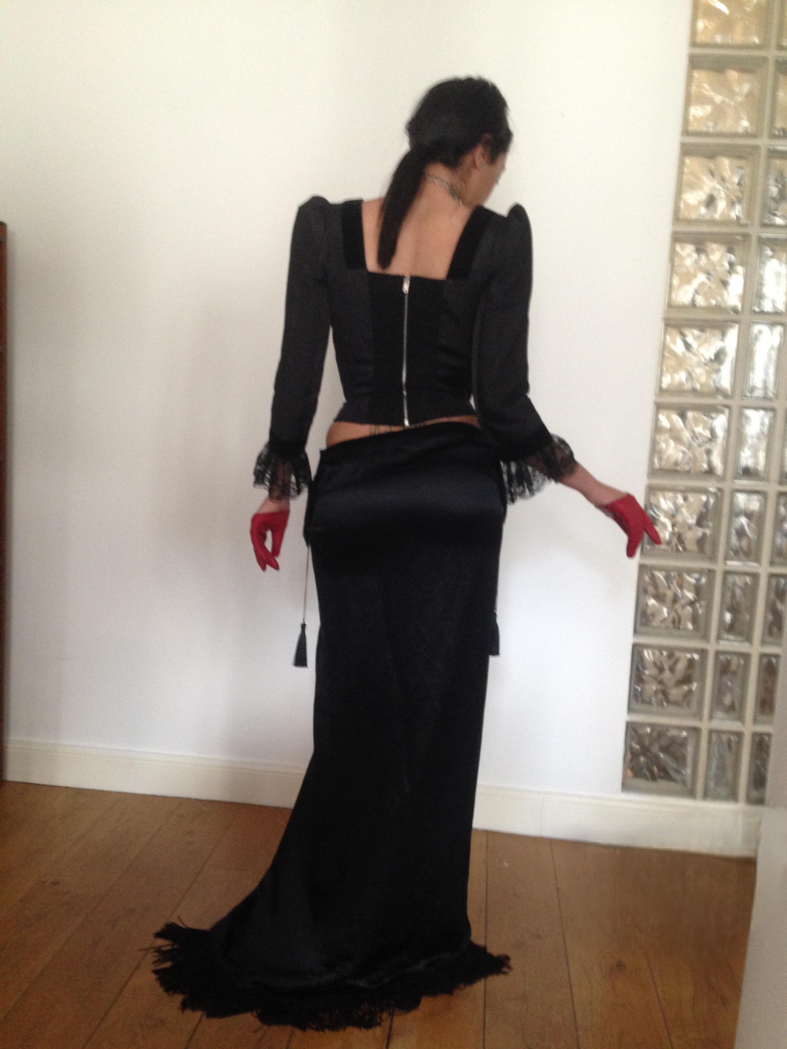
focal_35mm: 33
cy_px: 524
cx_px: 394
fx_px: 1000
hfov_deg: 42.9
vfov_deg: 55.4
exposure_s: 1/20
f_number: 2.4
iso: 200
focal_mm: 4.12
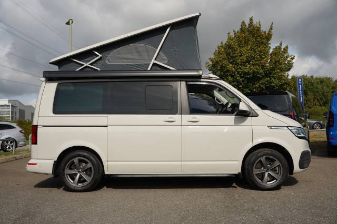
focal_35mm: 36
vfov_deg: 37.1
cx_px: 168
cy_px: 112
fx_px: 334
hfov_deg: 53.5
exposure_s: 1/320
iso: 100
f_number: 5.6
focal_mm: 35.7
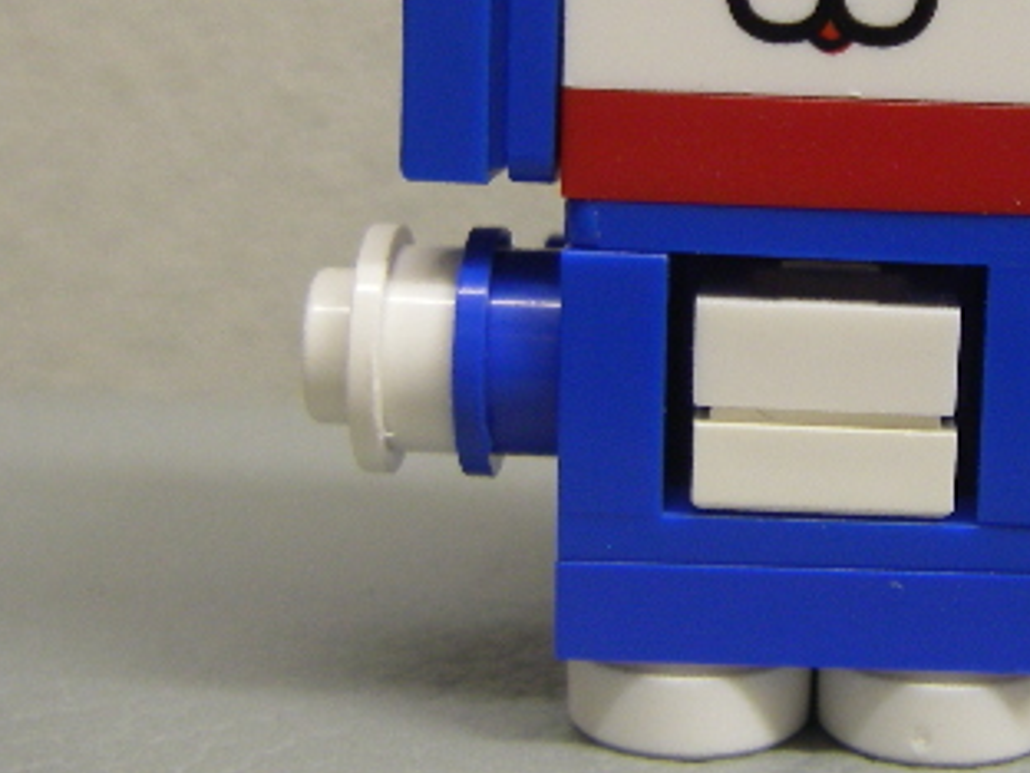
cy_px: 188
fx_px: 2321
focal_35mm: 78
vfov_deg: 18.8
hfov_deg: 24.5
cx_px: 852
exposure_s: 1/6
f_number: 3.3
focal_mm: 6.3
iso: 160
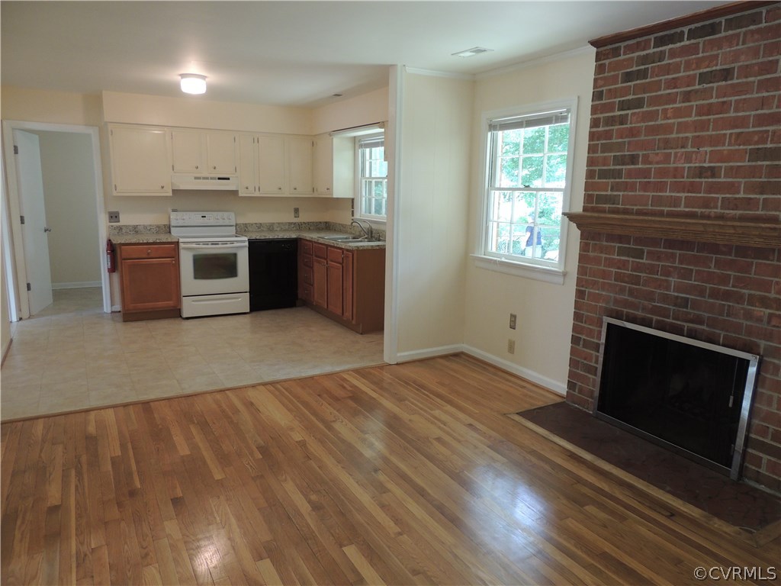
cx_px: 390
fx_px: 541
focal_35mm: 24
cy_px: 293
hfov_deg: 71.6
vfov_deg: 56.8
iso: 200
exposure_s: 1/30
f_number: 3
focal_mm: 4.3
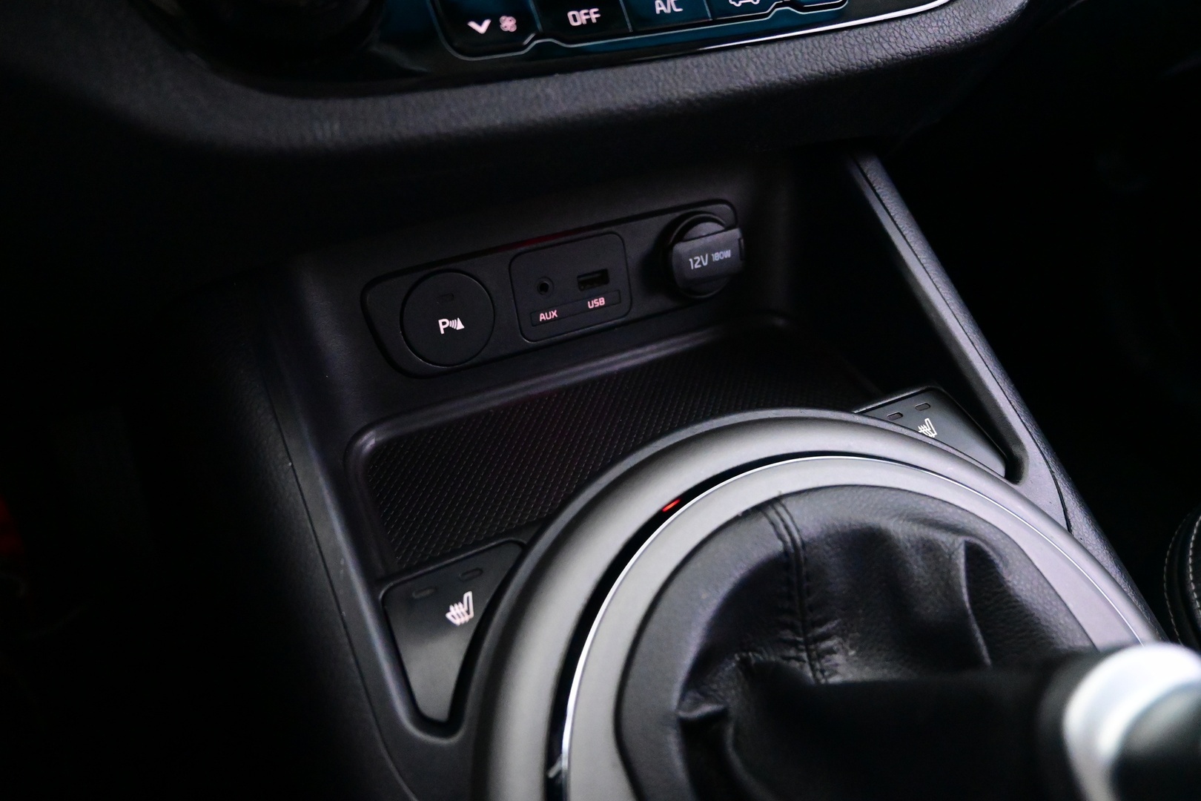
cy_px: 400
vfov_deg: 49.1
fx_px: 876
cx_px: 600
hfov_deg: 68.9
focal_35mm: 26
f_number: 3.5
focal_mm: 17.5
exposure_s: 1/30
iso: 9000
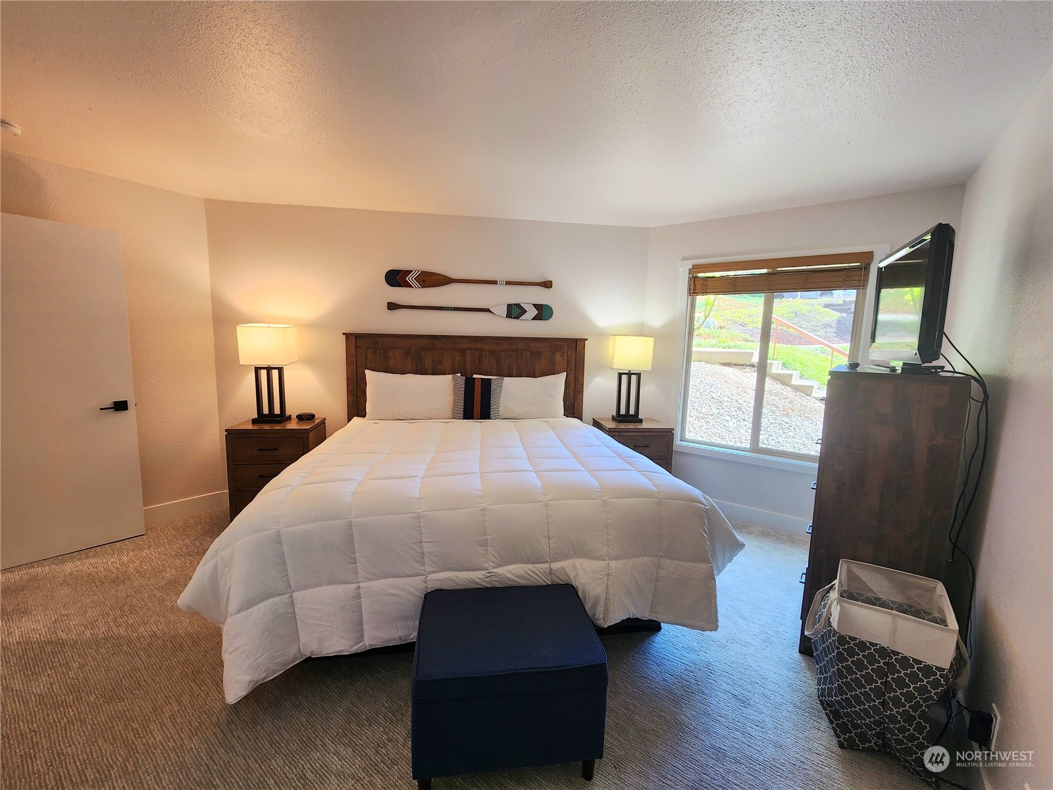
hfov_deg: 106.2
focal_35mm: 13
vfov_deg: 89.9
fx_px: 395
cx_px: 526
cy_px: 395
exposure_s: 1/60.2
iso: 80
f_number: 2.2
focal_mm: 2.2
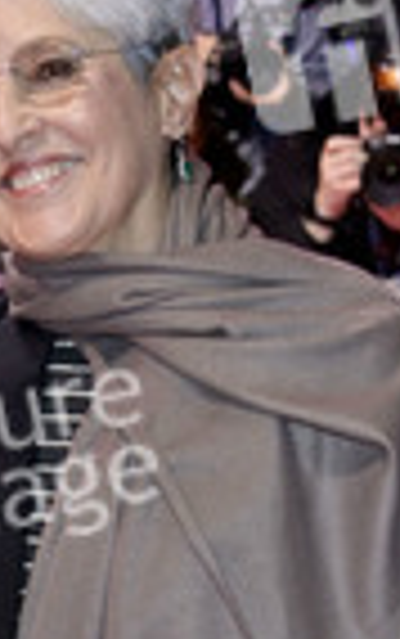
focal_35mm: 149
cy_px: 702
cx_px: 58
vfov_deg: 13.7
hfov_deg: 8.8
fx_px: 2594
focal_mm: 52
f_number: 5.6
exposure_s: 1/160
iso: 1000
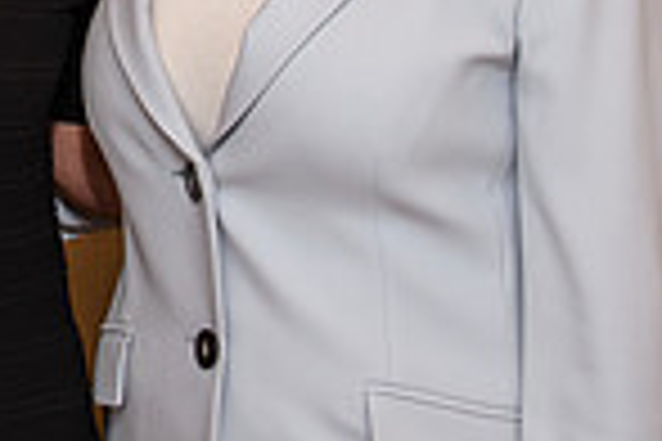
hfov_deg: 14.7
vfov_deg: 10.0
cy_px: -56
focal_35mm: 136
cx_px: -73
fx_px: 2501
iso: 800
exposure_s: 1/50
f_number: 5.6
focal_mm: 30
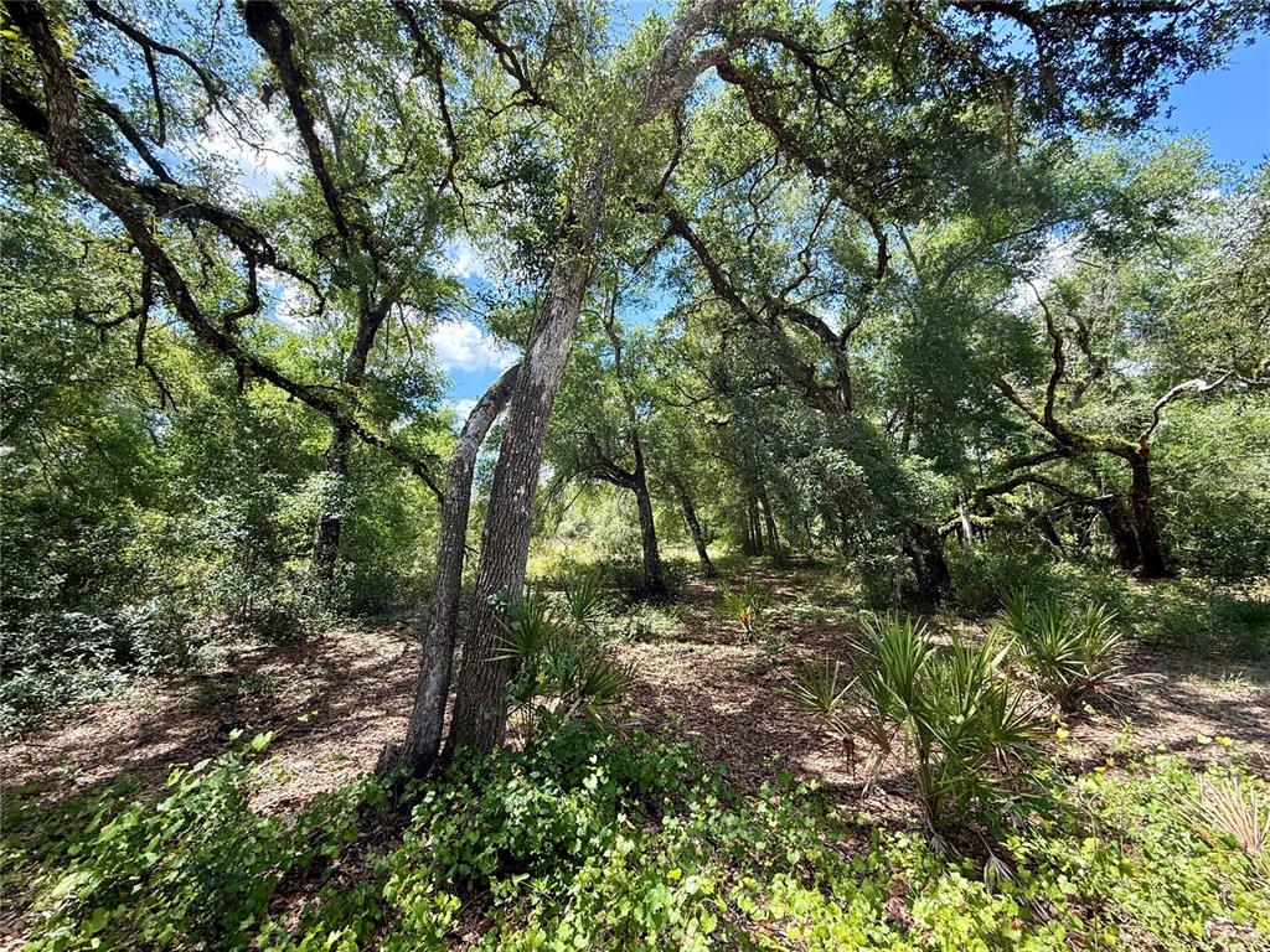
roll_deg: +0.2
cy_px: 476
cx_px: 635
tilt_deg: +5.6
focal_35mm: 14
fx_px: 514
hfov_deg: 102.1
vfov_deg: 85.7
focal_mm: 2.22
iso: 64
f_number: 2.2
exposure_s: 1/381
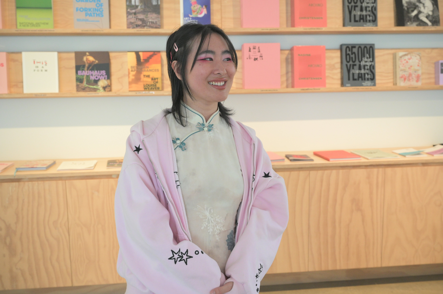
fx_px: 480
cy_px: 147
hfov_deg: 49.6
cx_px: 222
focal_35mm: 39
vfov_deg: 34.2
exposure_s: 1/160
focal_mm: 39
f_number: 6.3
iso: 8000
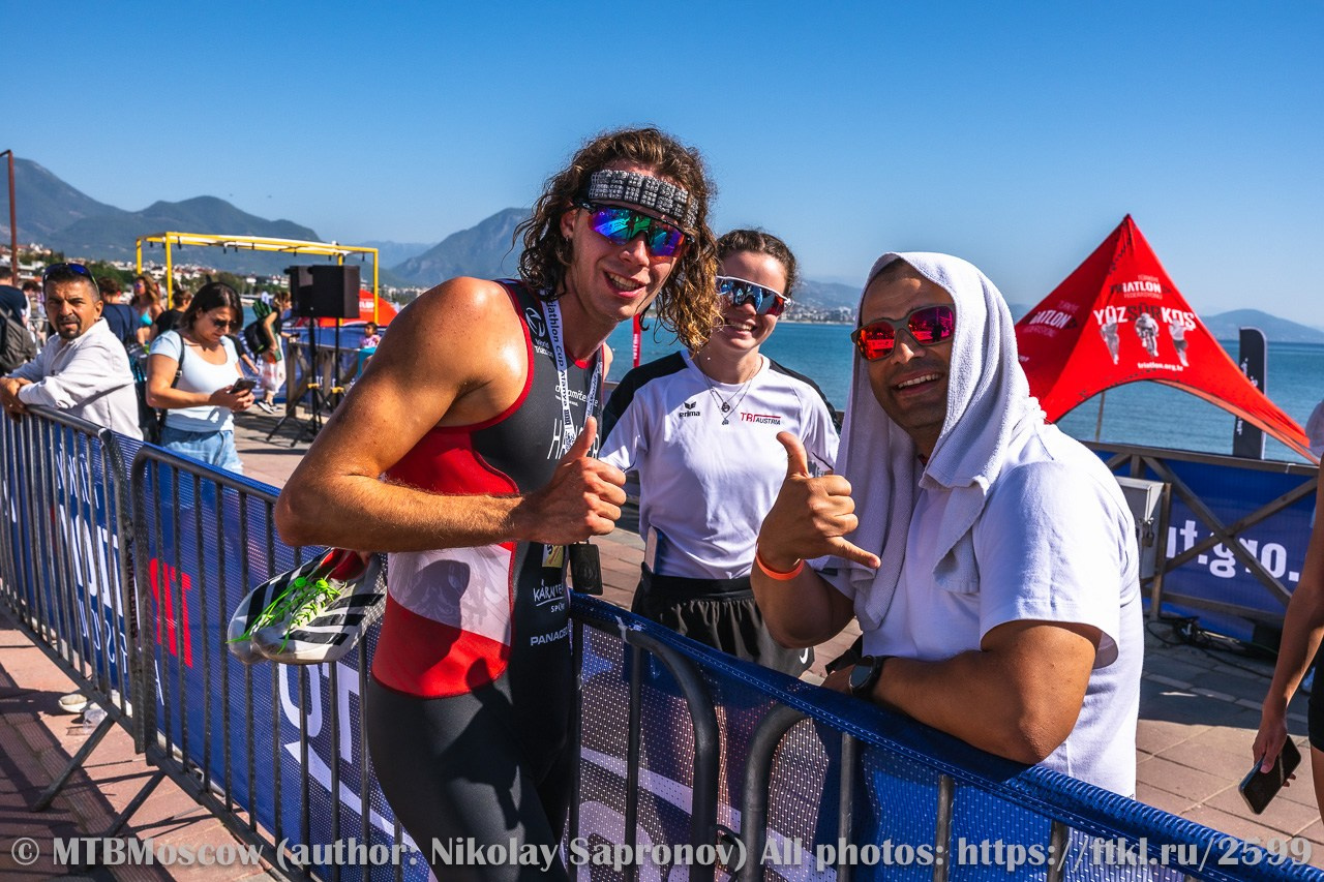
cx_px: 662
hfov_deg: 61.1
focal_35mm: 30
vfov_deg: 42.9
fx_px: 1121
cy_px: 441
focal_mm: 30.5
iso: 320
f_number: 9
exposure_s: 1/1600
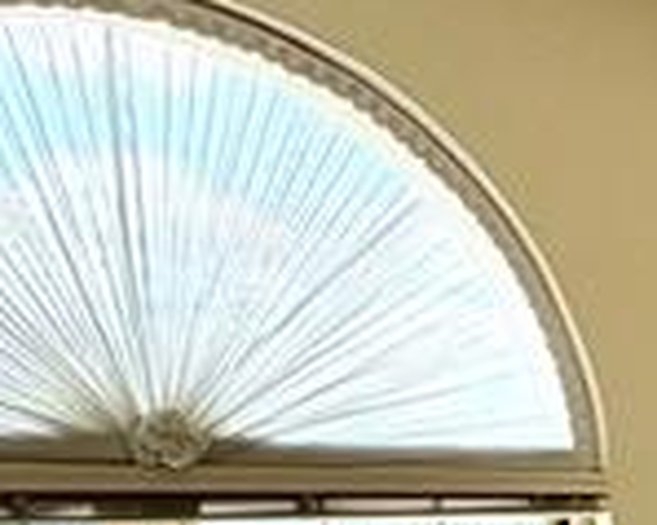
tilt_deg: -5.9
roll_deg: +1.5
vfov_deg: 15.4
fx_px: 1827
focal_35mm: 94
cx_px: 1270
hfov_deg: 16.3
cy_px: 730
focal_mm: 2.22
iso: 80
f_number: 2.2
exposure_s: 1/121
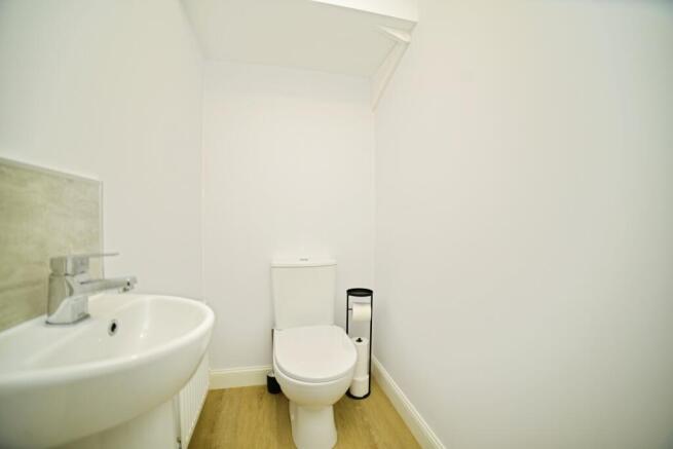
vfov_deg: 81.2
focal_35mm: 14
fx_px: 262
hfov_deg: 104.2
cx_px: 336
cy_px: 224
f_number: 8
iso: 125
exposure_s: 1/30
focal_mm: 14
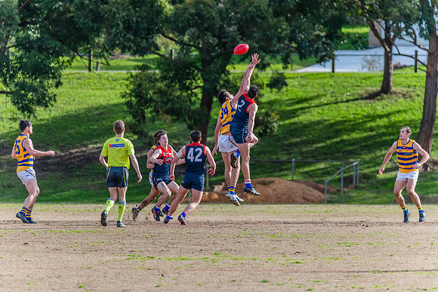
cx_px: 216
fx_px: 4962
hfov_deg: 5.1
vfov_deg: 3.4
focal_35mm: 408
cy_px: 144
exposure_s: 1/1600
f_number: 6.3
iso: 800
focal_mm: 400
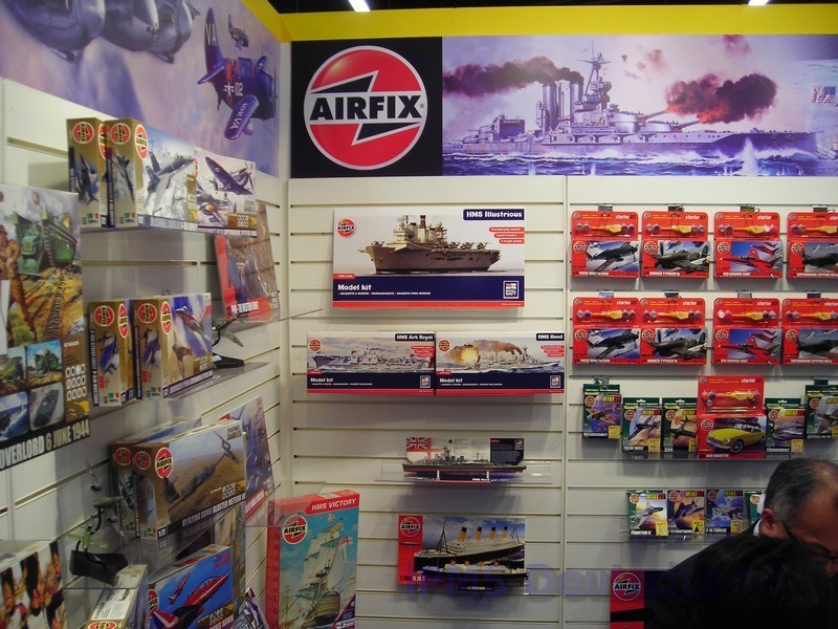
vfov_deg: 37.7
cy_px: 314
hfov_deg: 49.0
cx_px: 419
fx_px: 920
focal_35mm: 38
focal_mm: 6.3
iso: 50
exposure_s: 1/18.5
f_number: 3.2
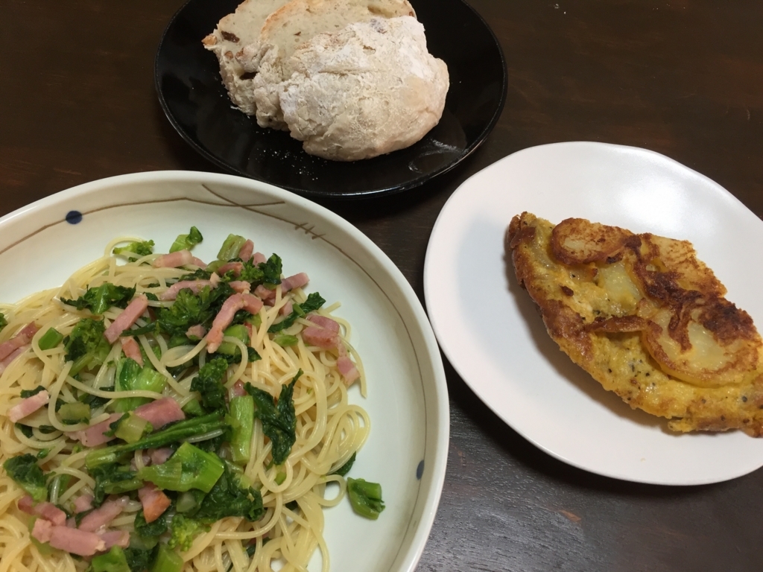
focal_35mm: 29
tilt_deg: -57.8
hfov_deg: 61.7
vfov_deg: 48.2
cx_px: 382
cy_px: 286
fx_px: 639
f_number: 2.2
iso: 40
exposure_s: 1/30
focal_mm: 4.15
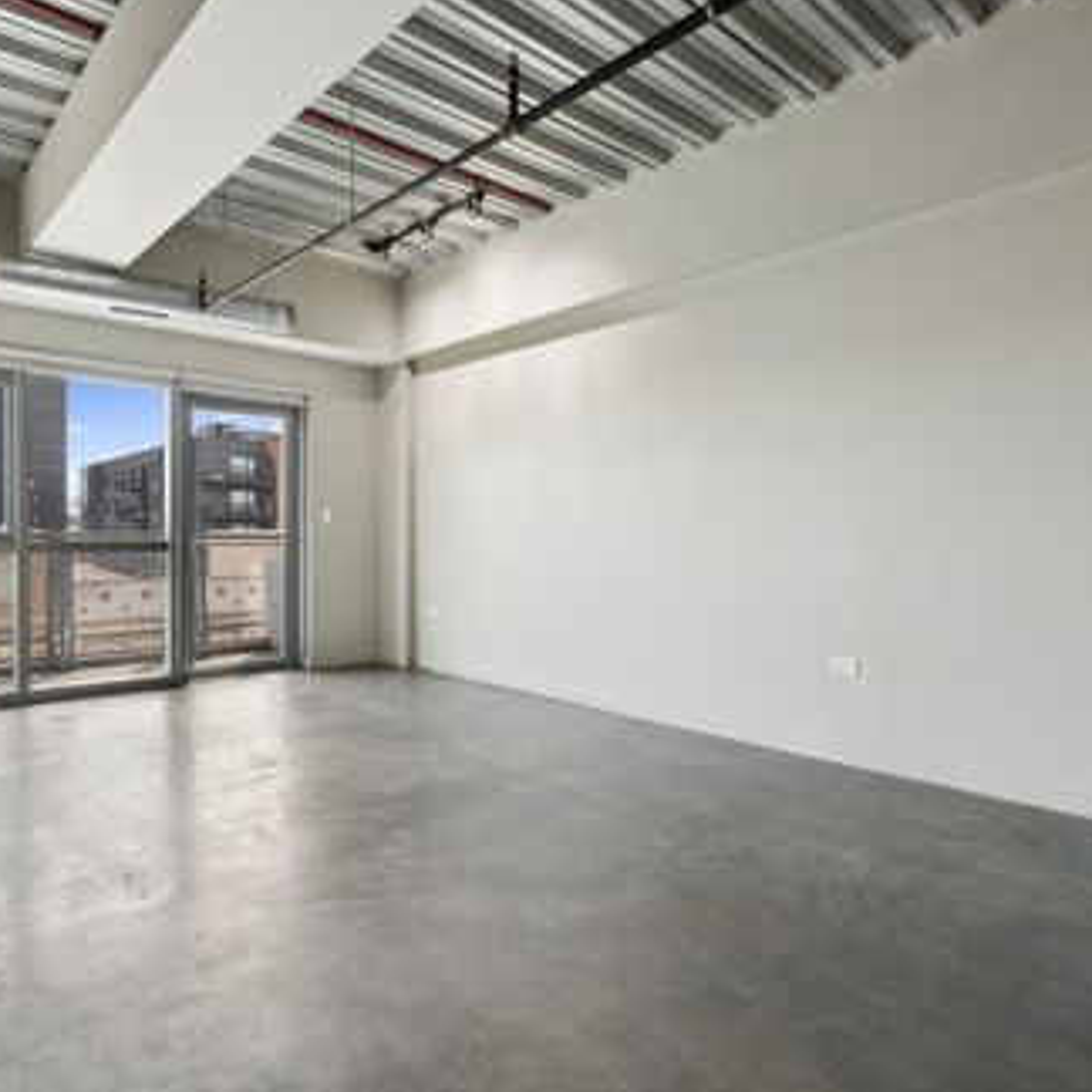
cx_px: 499
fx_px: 749
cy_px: 544
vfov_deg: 72.1
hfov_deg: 72.0
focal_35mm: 21
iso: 320
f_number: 8
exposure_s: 1/40
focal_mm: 16
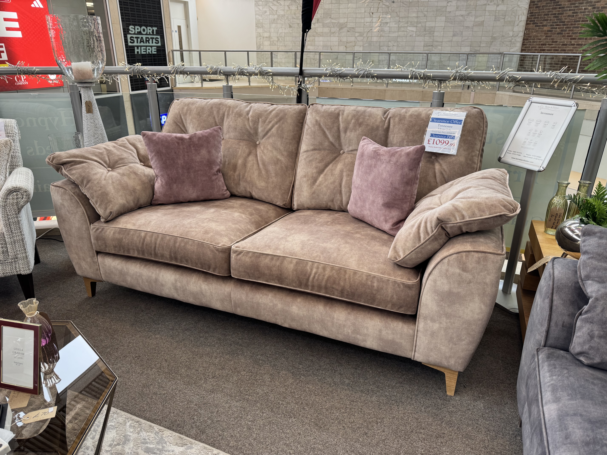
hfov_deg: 71.6
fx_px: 421
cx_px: 304
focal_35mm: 24
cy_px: 228
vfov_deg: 56.8
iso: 100
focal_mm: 6.76
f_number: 1.78
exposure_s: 1/121
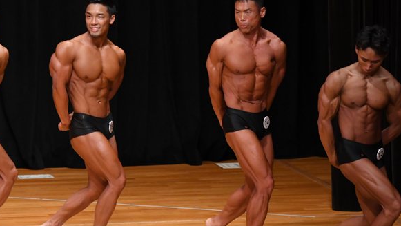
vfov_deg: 3.4
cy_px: 112
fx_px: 3786
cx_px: 203
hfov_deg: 6.1
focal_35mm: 356
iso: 4000
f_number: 5.6
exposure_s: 1/400
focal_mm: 170
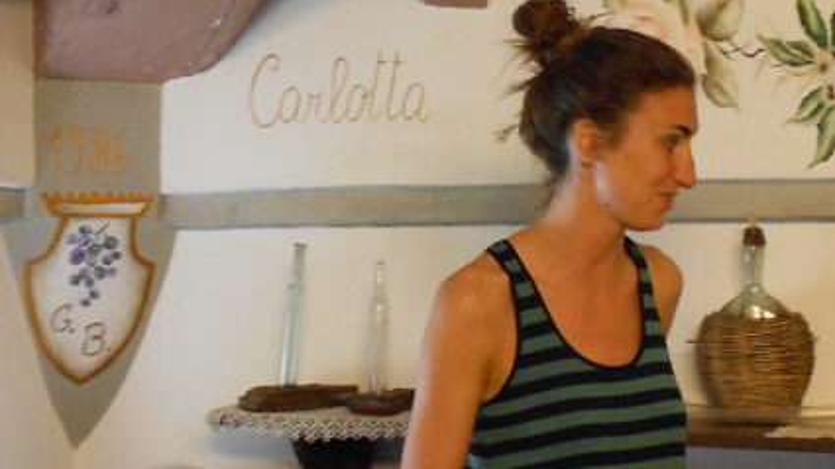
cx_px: 566
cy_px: 218
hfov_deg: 25.2
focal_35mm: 84
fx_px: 1860
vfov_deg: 14.4
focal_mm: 6
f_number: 3.6
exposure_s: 1/15
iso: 400
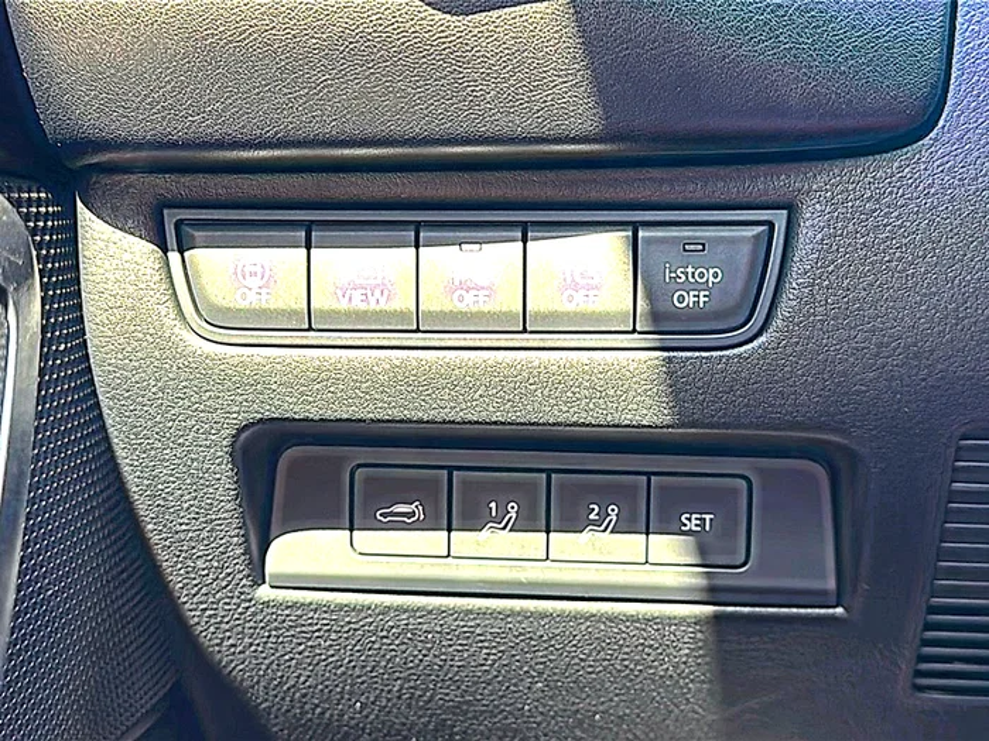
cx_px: 494
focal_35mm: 44
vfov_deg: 32.9
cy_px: 370
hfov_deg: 42.9
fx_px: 1257
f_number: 1.78
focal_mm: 6.86
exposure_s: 1/40
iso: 80
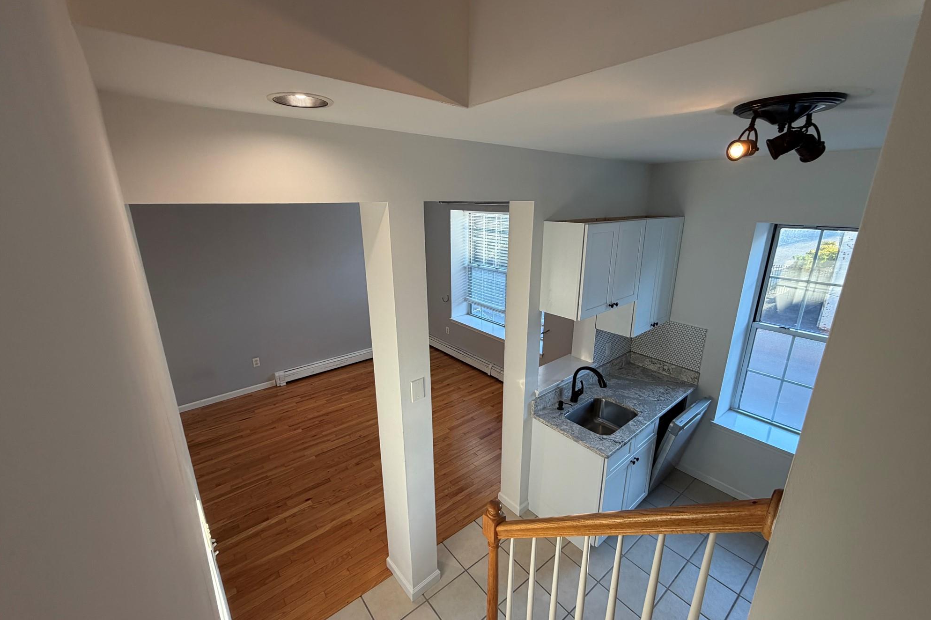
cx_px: 477
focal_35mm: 15
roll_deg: +0.3
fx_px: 388
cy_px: 313
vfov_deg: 77.3
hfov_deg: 100.4
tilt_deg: -16.9
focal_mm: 2.22
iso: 100
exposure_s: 1/120
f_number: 2.2
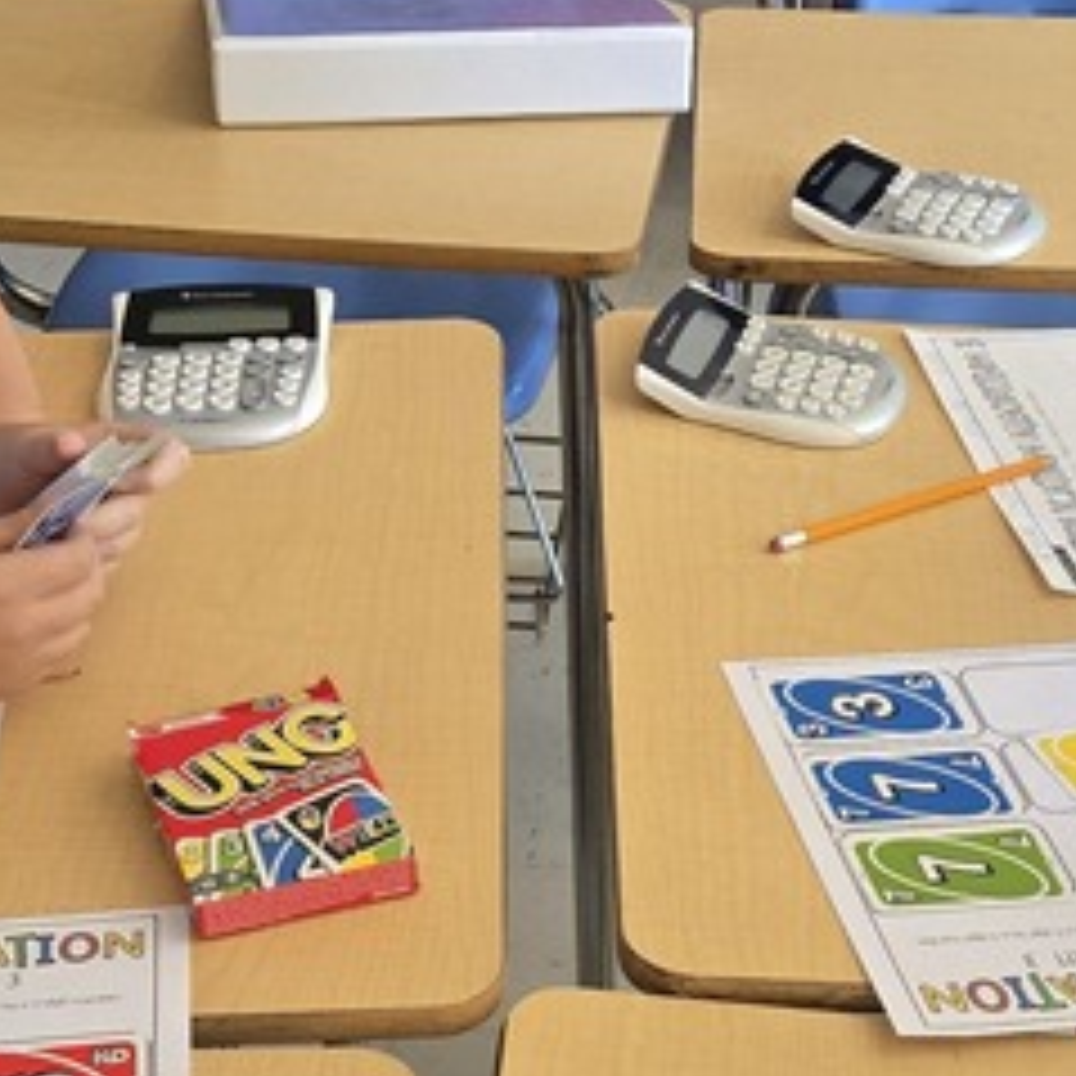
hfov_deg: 19.9
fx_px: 3060
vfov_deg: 19.7
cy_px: 900
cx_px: 486
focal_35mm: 87
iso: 640
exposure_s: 1/120
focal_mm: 5.4
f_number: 1.8
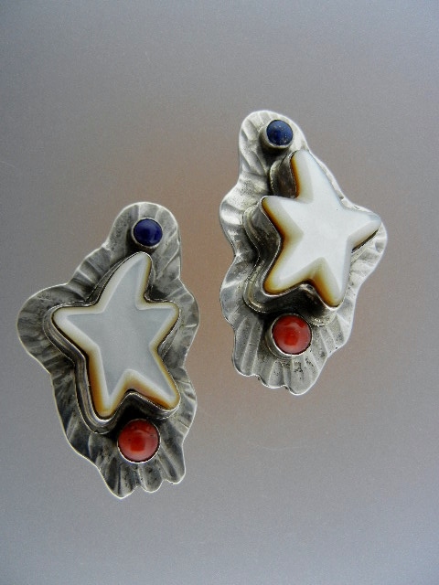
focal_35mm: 34
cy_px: 292
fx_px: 575
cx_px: 220
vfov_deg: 54.0
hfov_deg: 41.8
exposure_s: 1/22.5
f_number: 3.6
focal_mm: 6.2
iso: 400
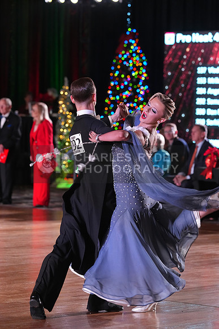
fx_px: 1423
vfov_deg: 13.2
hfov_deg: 8.8
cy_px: 164
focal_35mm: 156
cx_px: 110
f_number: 5
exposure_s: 1/200
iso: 4000
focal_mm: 156
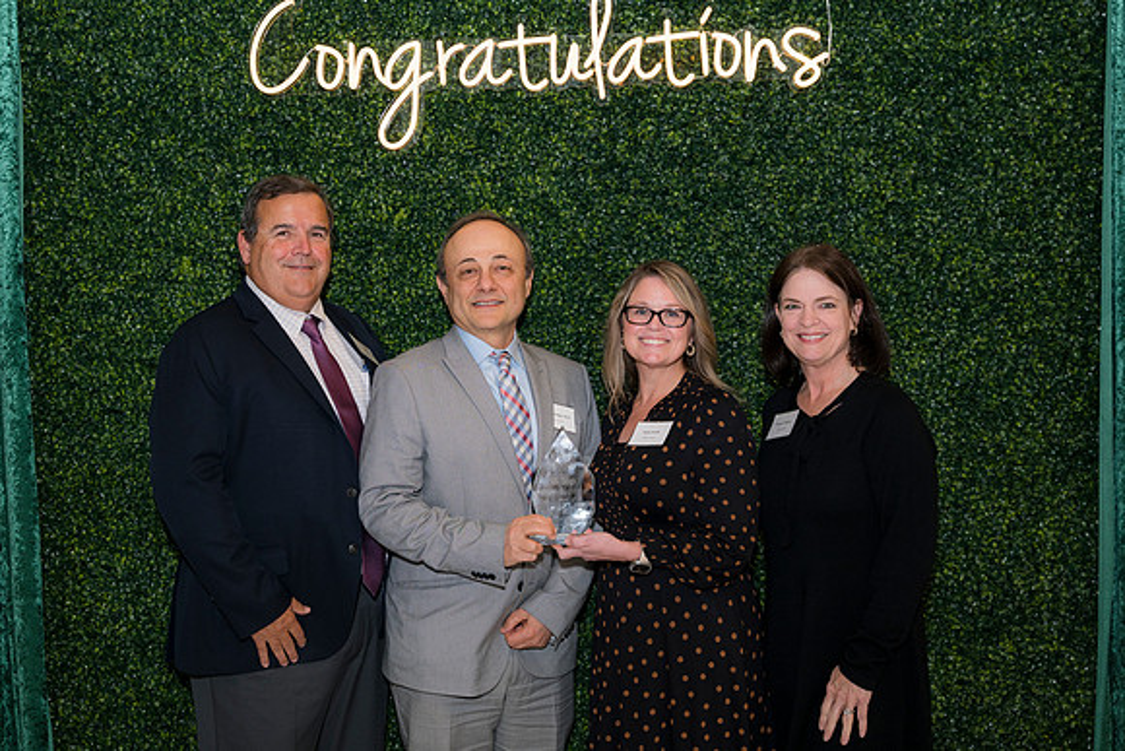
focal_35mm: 43
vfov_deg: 31.2
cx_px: 562
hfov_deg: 45.4
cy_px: 376
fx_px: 1344
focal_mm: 43
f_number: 5
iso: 400
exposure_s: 1/160
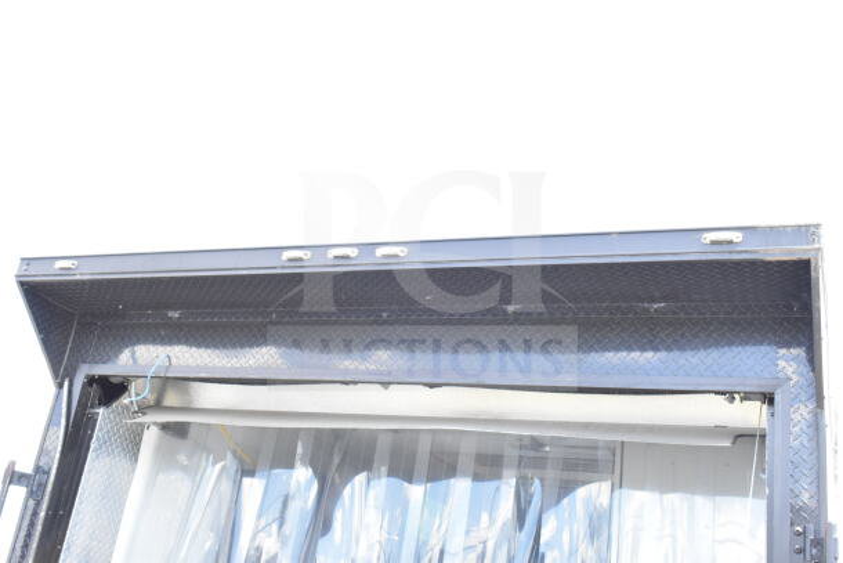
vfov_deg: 33.0
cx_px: 422
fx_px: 949
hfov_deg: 47.9
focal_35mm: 40
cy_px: 282
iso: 1600
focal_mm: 27
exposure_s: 1/200
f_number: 7.1
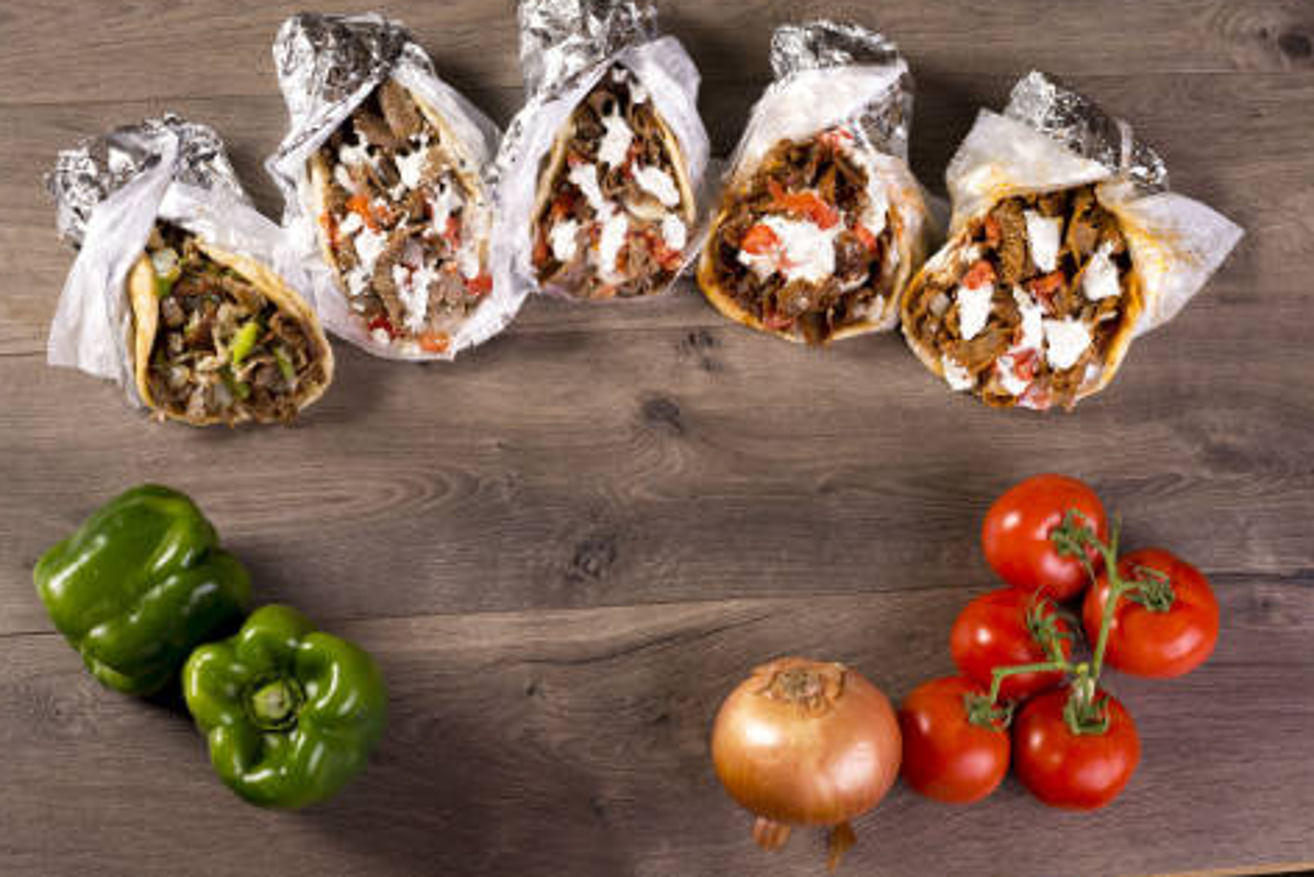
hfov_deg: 37.5
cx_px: 663
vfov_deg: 25.5
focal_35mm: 53
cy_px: 426
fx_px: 1935
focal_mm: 50
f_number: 8
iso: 50
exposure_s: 1/200
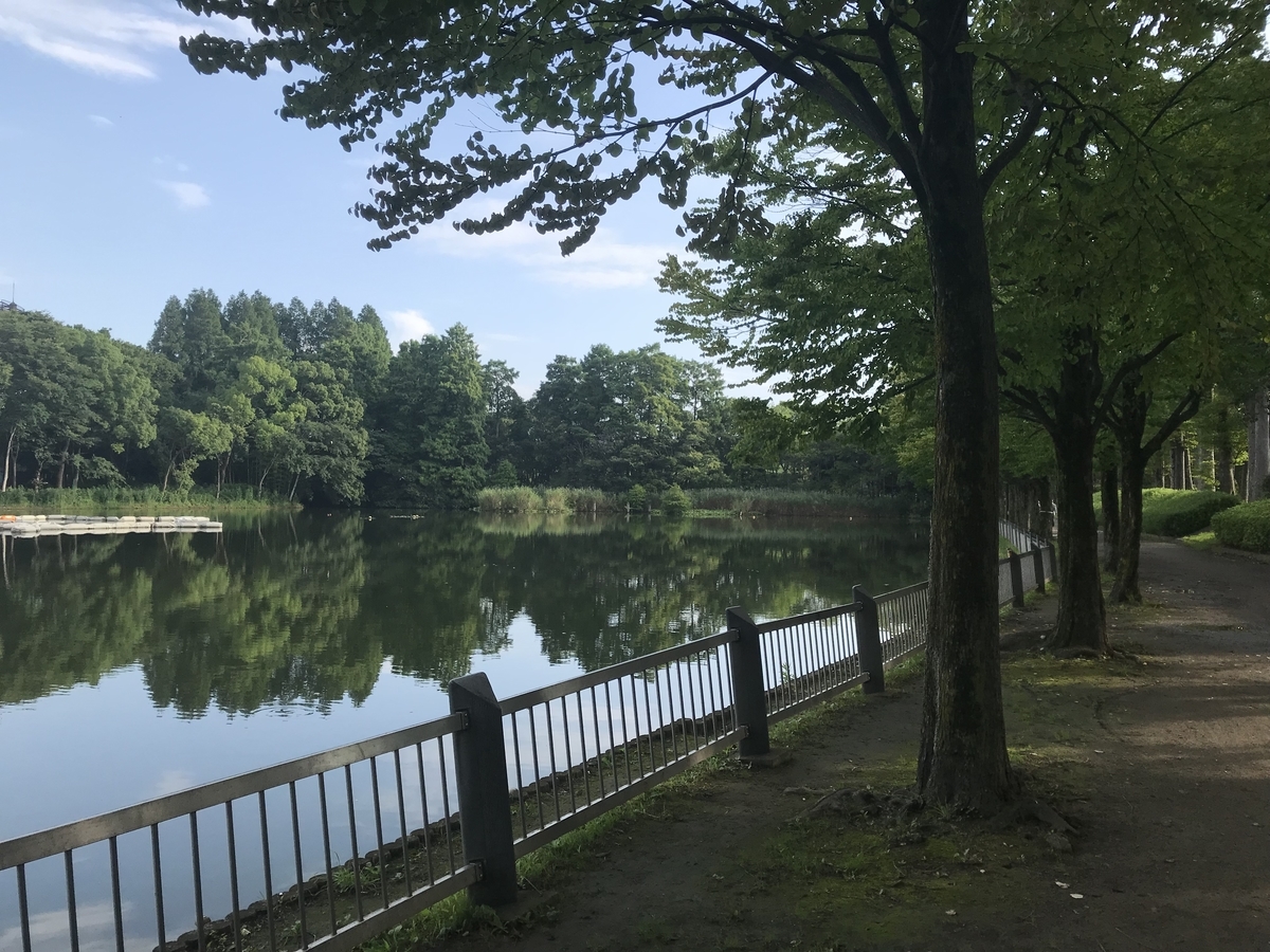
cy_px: 476
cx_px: 635
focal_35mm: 28
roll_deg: -0.7
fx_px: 1027
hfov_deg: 63.4
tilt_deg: +1.9
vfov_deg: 49.7
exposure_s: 1/1076
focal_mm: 3.99
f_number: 1.8
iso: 20
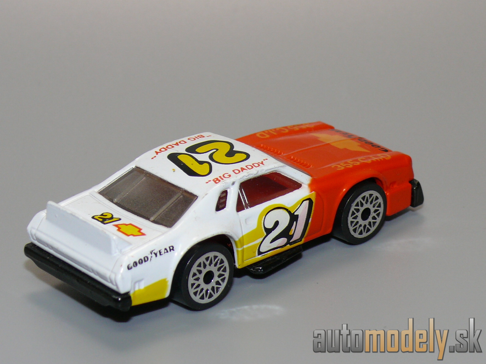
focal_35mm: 117
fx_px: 1643
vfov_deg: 12.7
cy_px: 182
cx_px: 243
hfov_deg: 16.8
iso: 100
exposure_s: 1/30
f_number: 4
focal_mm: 14.3
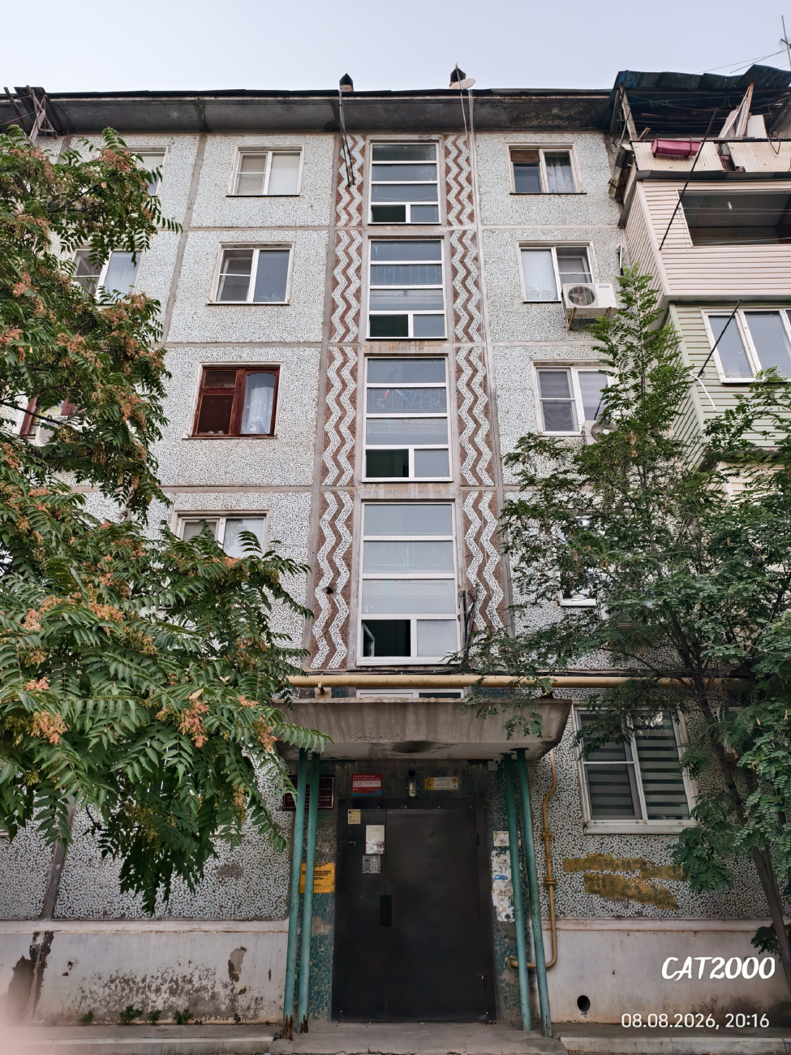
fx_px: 701
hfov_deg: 58.9
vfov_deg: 73.9
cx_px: 396
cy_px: 528
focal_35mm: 23
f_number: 1.57
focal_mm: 6.54
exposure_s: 1/50
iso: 169
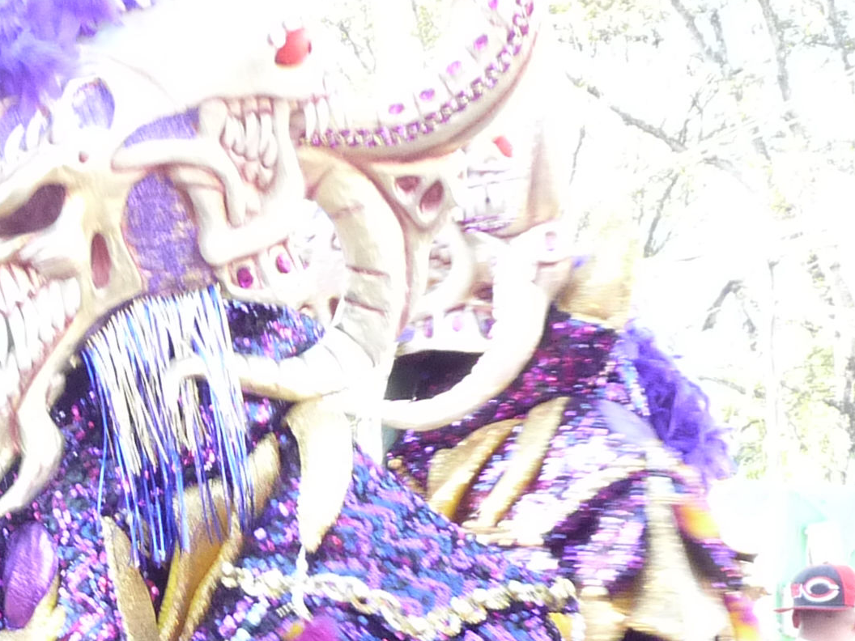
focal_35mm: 97
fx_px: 2396
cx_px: -105
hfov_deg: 19.3
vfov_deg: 15.0
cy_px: 597
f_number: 2.8
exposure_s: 1/60
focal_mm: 4.9
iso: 200
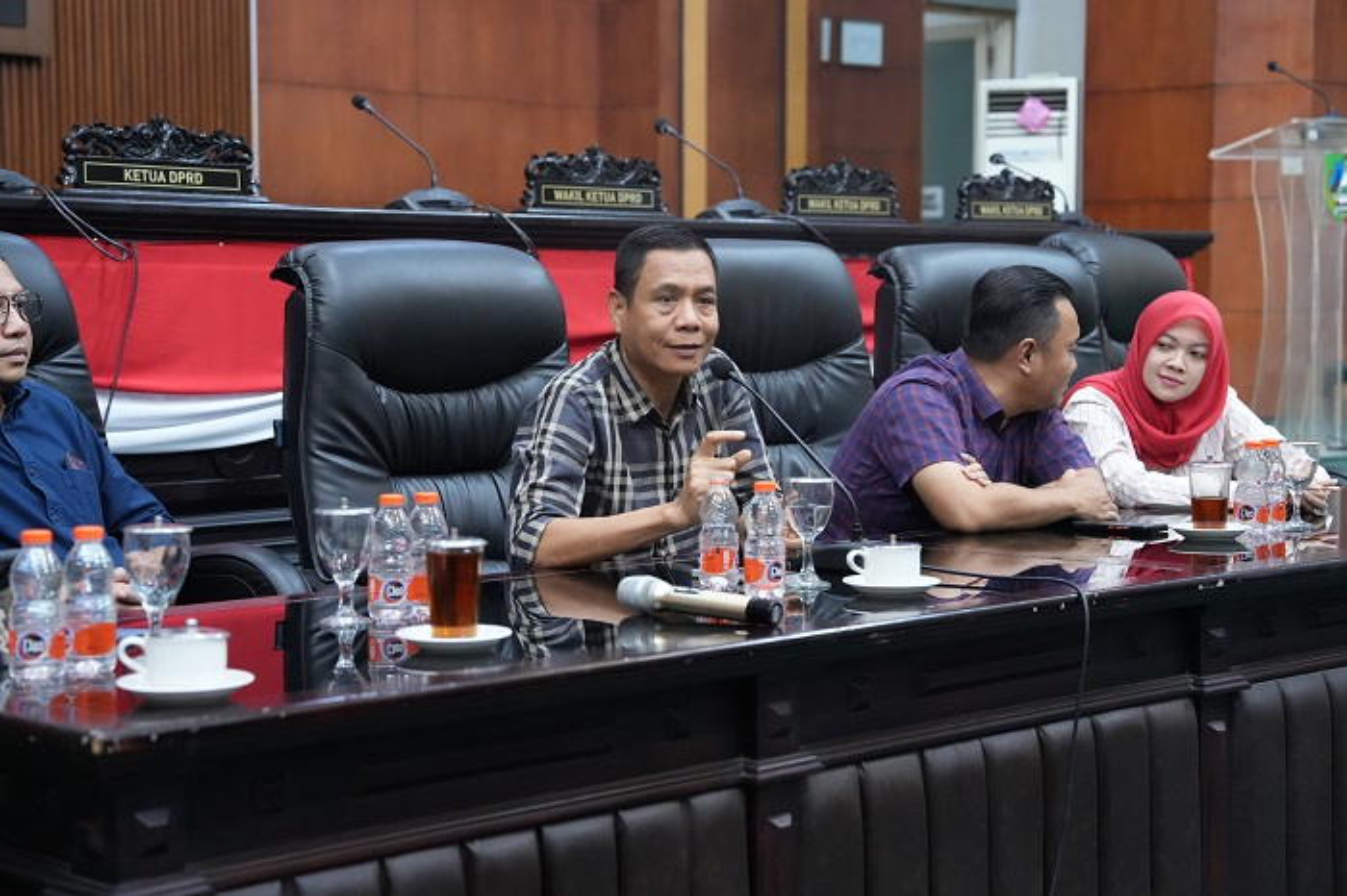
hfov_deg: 28.9
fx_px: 2618
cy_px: 448
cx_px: 674
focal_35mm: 70
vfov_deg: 19.4
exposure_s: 1/125
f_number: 4
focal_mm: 70
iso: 10000
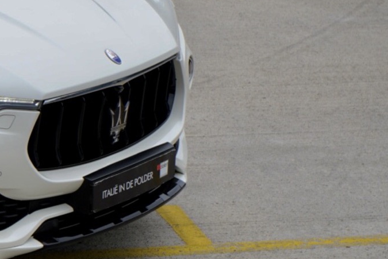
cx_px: -44
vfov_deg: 6.9
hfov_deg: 10.2
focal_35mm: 199
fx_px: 2146
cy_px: 122
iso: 100
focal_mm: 70
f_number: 7.1
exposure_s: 1/250
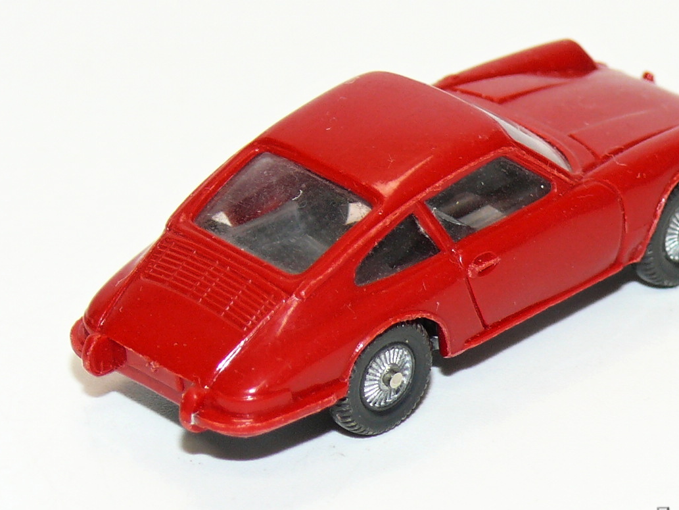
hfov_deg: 8.2
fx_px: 4708
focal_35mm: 240
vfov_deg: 6.2
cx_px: 443
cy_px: 200
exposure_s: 1/30
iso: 100
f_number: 4
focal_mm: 18.4
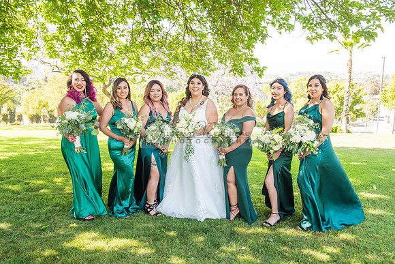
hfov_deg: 63.6
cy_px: 132
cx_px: 198
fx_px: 318
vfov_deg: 45.0
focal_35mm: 29
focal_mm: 29
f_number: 6.3
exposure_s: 1/200
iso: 500
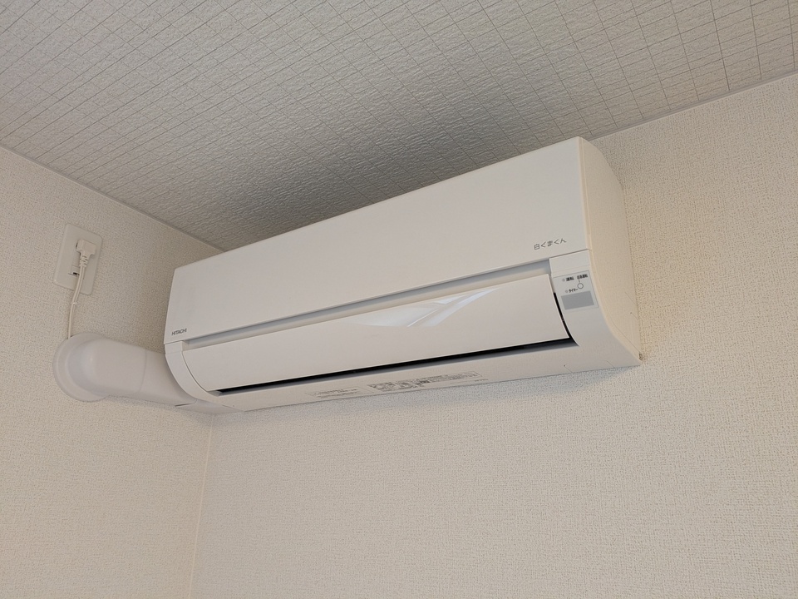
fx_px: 576
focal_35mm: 25
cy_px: 300
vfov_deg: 54.9
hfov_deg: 69.4
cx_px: 399
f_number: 1.89
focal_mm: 5.43
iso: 166
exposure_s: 1/100
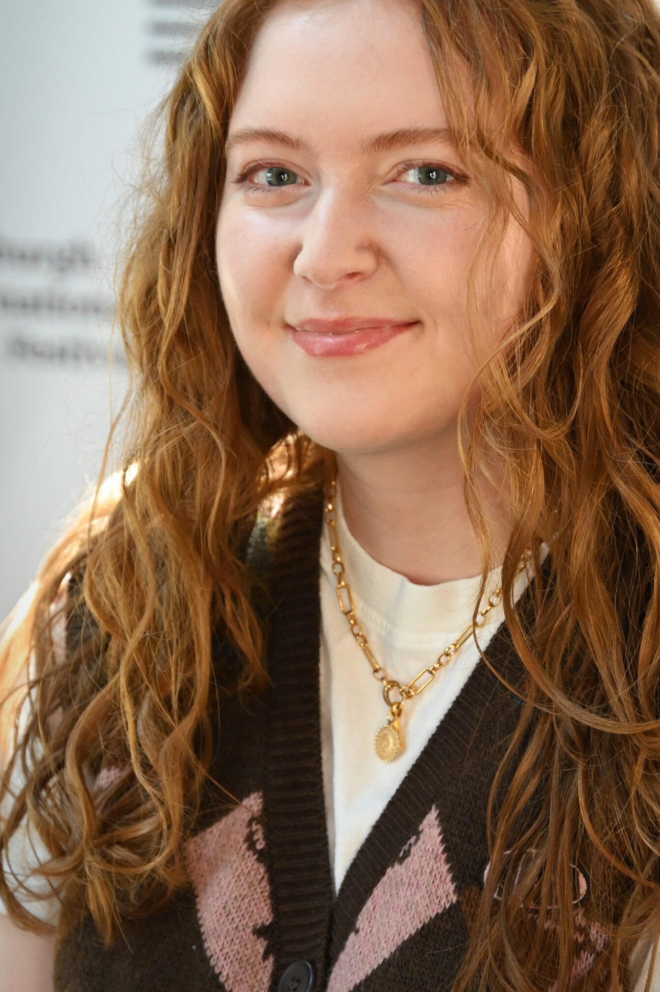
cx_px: 410
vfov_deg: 11.6
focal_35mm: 177
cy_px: 421
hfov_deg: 7.7
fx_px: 4875
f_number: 6.3
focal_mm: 140
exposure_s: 1/200
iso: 3200
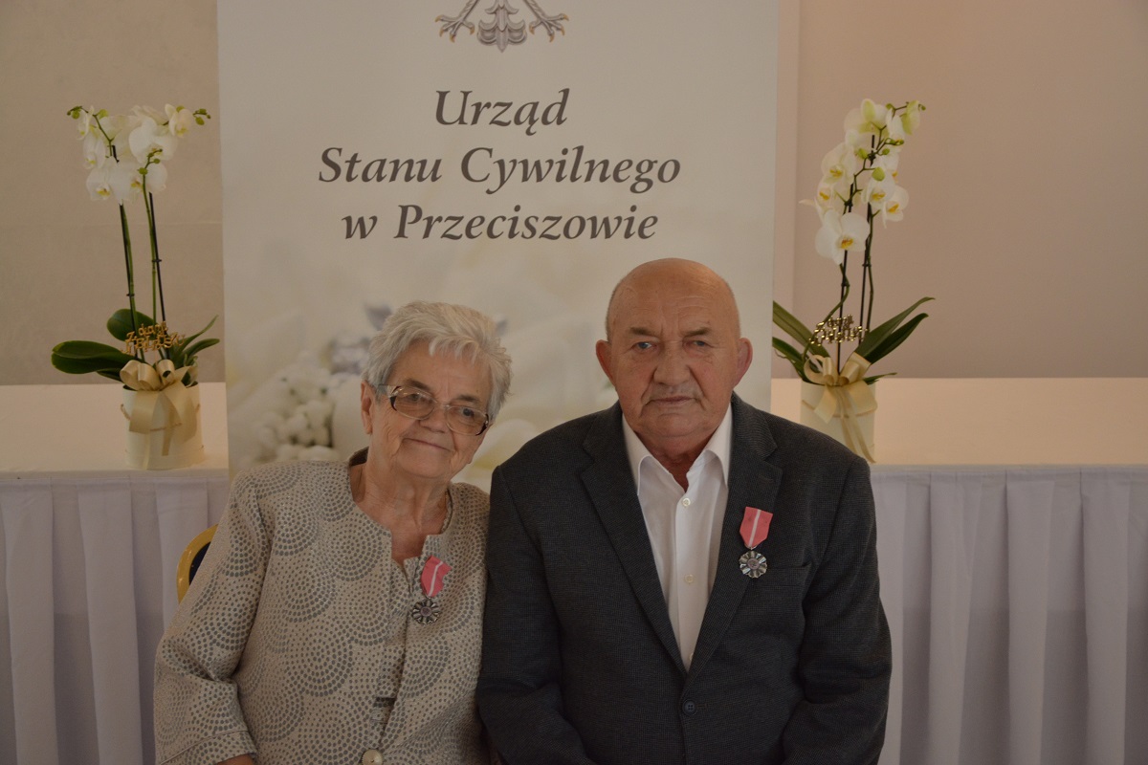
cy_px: 382
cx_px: 574
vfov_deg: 23.8
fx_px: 1818
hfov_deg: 35.1
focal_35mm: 57
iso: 800
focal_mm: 38
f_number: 4.5
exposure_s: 1/60
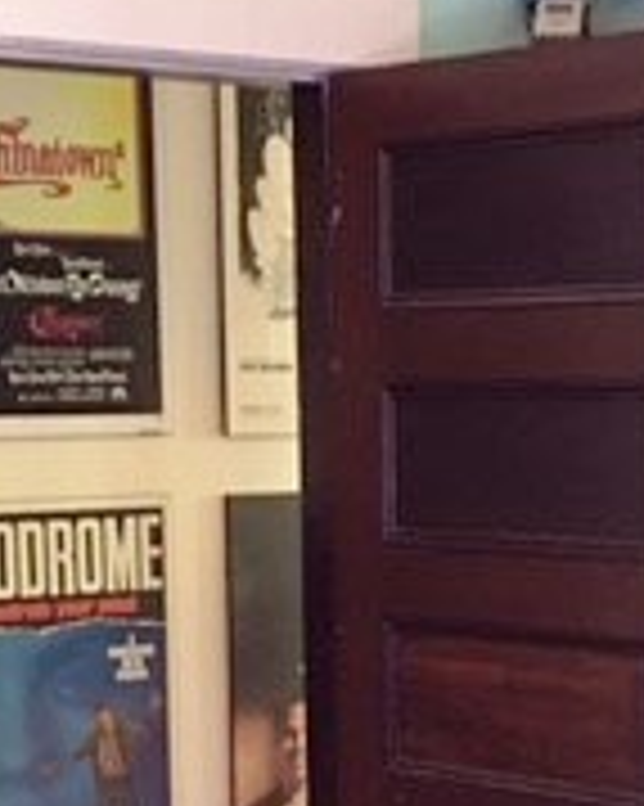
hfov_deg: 15.2
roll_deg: -0.2
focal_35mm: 101
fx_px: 2408
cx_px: 491
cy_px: 761
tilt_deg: -7.5
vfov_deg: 18.6
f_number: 2.2
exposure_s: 1/15
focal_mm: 4.15
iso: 100
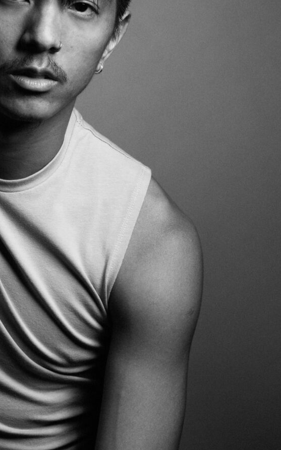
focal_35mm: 251
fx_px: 3078
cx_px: 18
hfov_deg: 5.2
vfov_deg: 8.3
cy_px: 350
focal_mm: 85
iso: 500
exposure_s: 1/250
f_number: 10
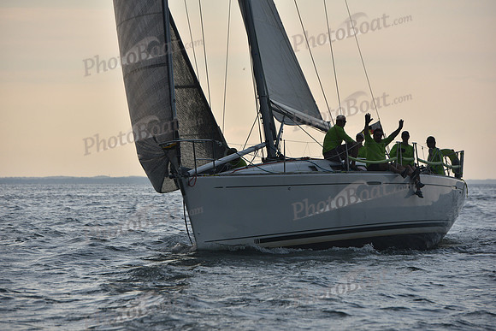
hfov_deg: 10.8
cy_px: 166
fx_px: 2618
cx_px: 248
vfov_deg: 7.2
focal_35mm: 190
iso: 400
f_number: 6.3
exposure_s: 1/640
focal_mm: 190
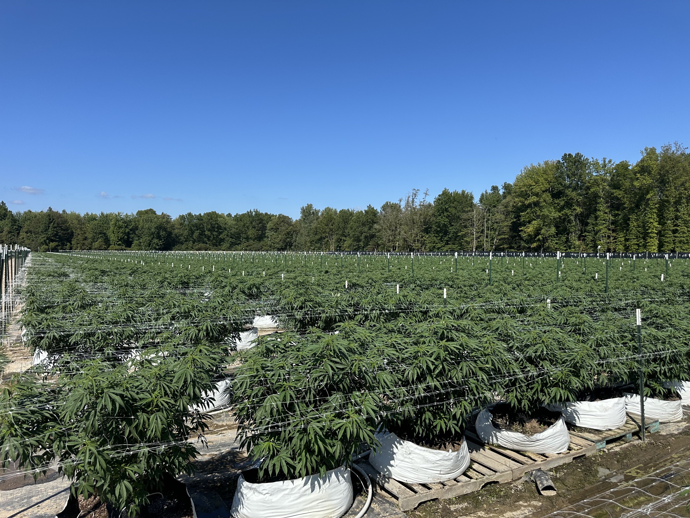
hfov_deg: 71.6
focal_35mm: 24
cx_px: 345
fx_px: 478
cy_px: 259
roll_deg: -0.4
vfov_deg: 56.8
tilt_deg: -0.5
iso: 80
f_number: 1.78
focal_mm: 6.86
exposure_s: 1/4348
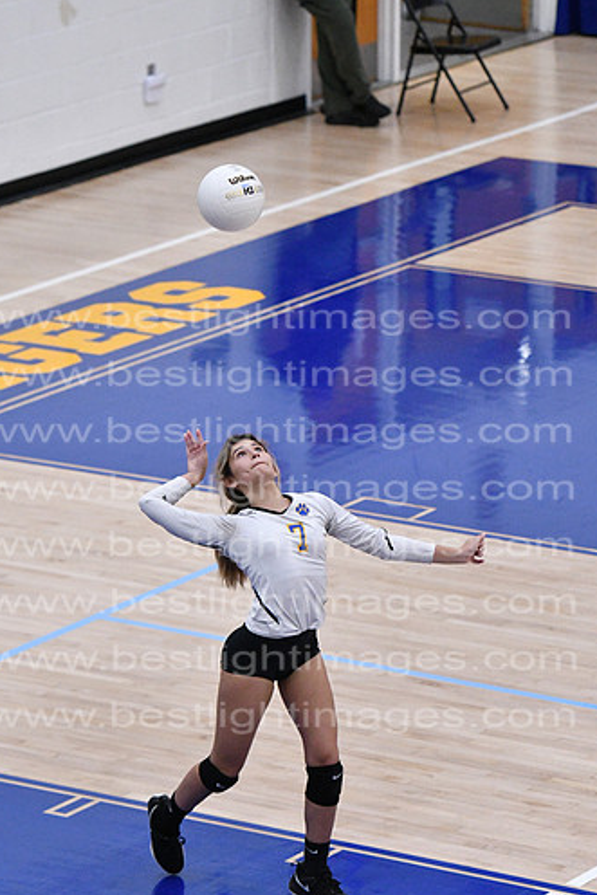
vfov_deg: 9.6
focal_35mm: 214
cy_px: 520
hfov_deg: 6.4
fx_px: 5319
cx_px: 280
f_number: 3.2
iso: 6400
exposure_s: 1/1250
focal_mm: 122
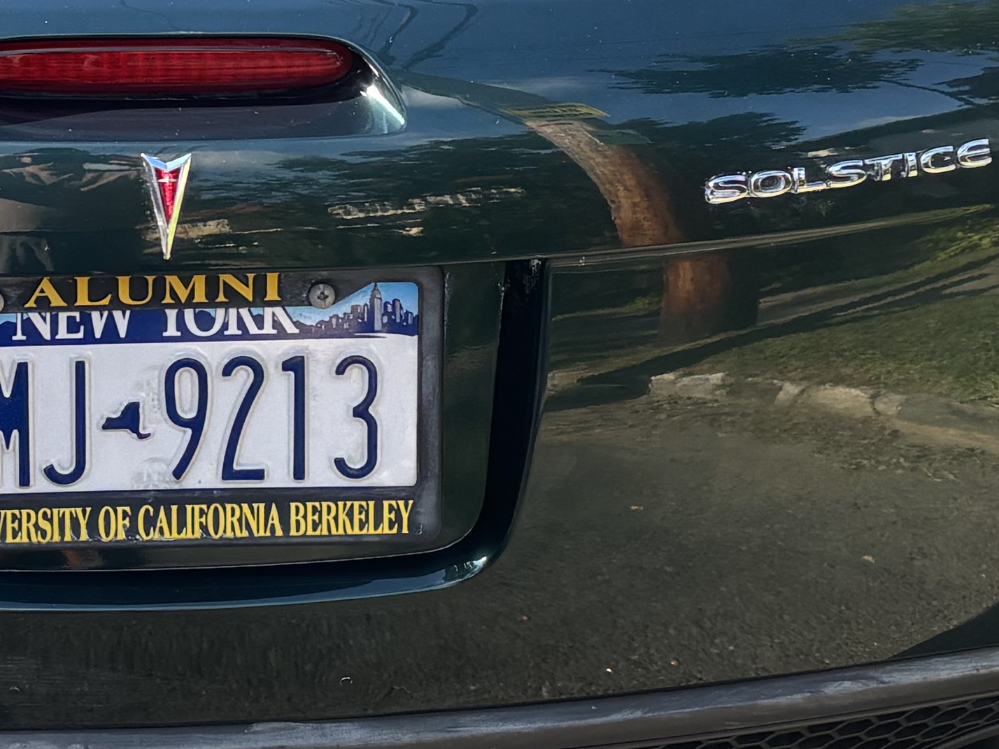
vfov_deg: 14.2
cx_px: 159
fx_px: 3001
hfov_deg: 18.7
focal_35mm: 104
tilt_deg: -27.5
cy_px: 204
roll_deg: +2.7
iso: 50
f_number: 1.6
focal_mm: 5.96
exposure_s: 1/498
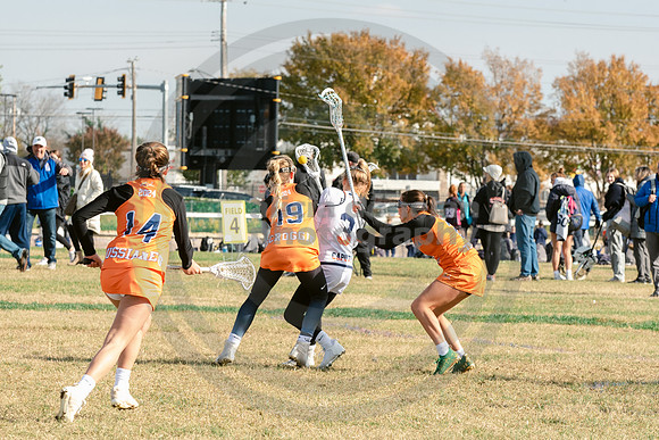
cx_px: 350
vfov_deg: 5.3
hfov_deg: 7.9
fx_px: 4786
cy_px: 320
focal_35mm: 261
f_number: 7.1
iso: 250
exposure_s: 1/800
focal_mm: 130
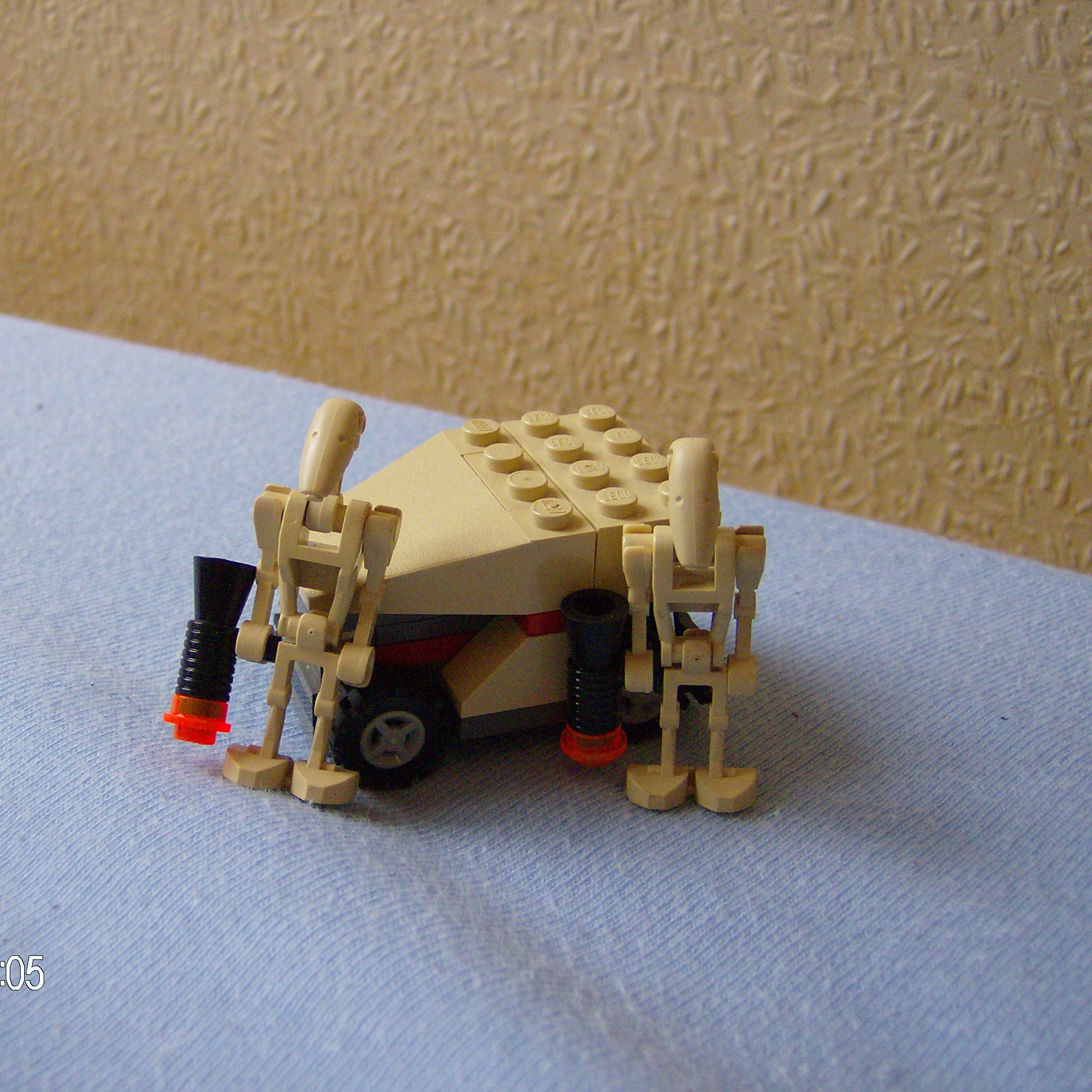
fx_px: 1535
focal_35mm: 43
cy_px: 548
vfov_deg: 39.2
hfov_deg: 39.0
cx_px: 426
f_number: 2.8
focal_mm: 6
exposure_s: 1/64
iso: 196
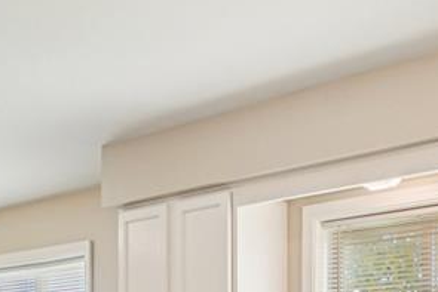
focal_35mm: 52
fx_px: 633
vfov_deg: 22.5
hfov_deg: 34.8
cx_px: 435
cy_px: 405
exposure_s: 1/30
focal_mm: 10
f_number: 8
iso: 400
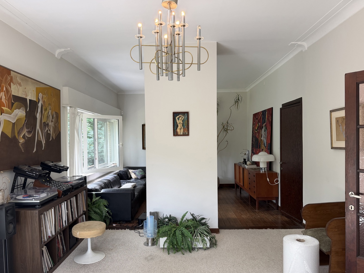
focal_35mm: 26
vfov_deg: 53.0
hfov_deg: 67.3
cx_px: 177
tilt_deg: -2.7
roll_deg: +0.6
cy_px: 146
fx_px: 273
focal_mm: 6.76
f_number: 1.78
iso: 160
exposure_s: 1/121
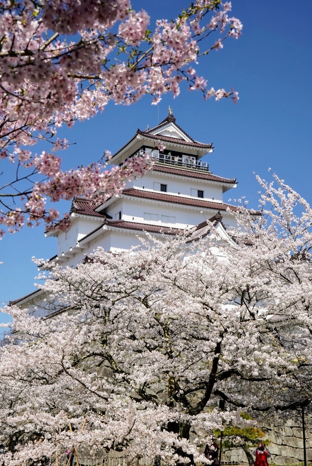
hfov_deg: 25.1
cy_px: 233
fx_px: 701
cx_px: 156
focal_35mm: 54
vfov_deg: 36.8
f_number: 8
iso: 320
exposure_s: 1/1000
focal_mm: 36
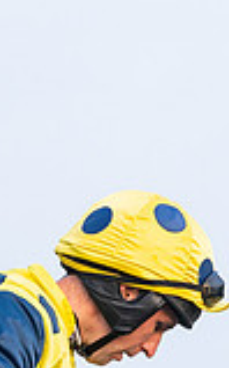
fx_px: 4716
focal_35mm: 471
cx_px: 223
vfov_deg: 4.5
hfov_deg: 2.8
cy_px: 451
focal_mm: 98
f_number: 4
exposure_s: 1/1000
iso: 400
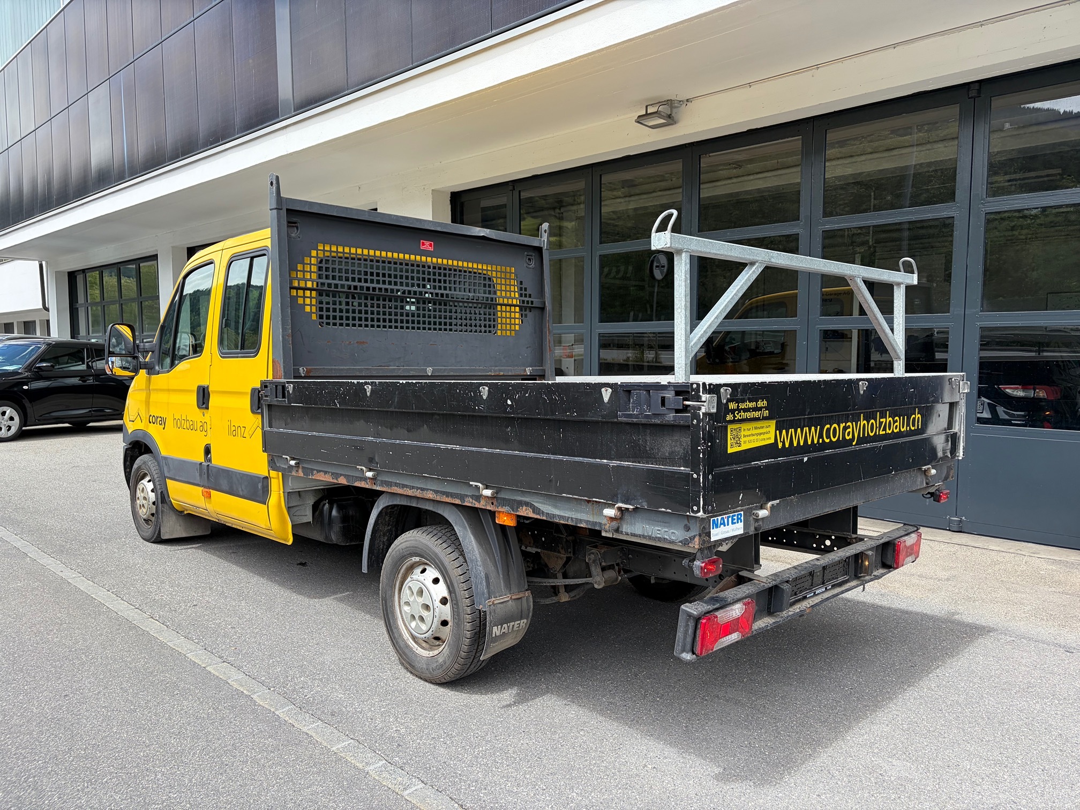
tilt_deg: -3.7
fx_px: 811
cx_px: 540
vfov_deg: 53.1
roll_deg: +1.5
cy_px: 405
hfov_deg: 67.3
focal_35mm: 26
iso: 50
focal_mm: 5.96
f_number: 1.6
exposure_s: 1/1016
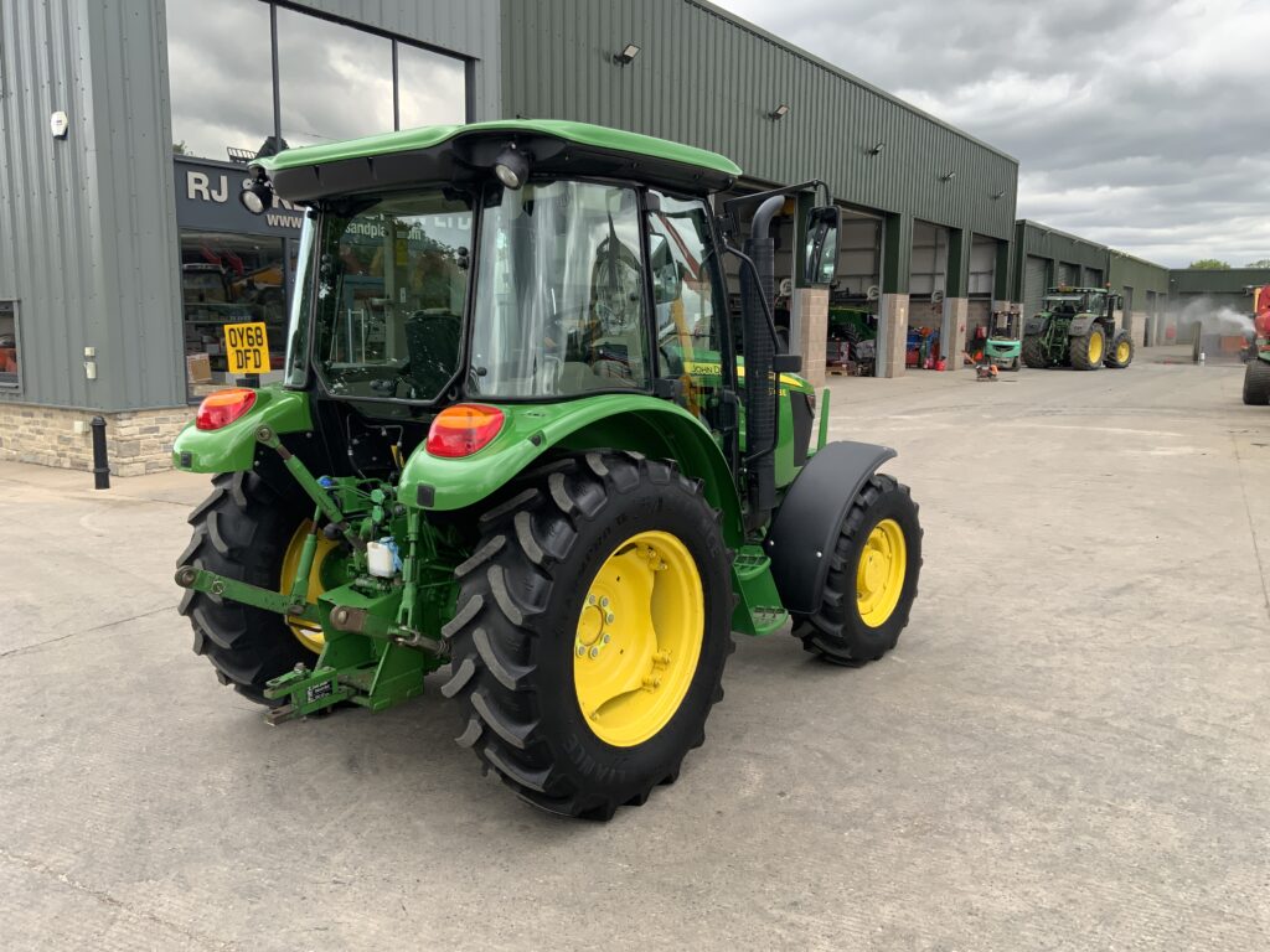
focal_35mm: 29
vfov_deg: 48.2
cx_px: 635
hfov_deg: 61.7
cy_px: 476
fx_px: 1064
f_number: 1.8
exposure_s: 1/316
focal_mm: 3
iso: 16
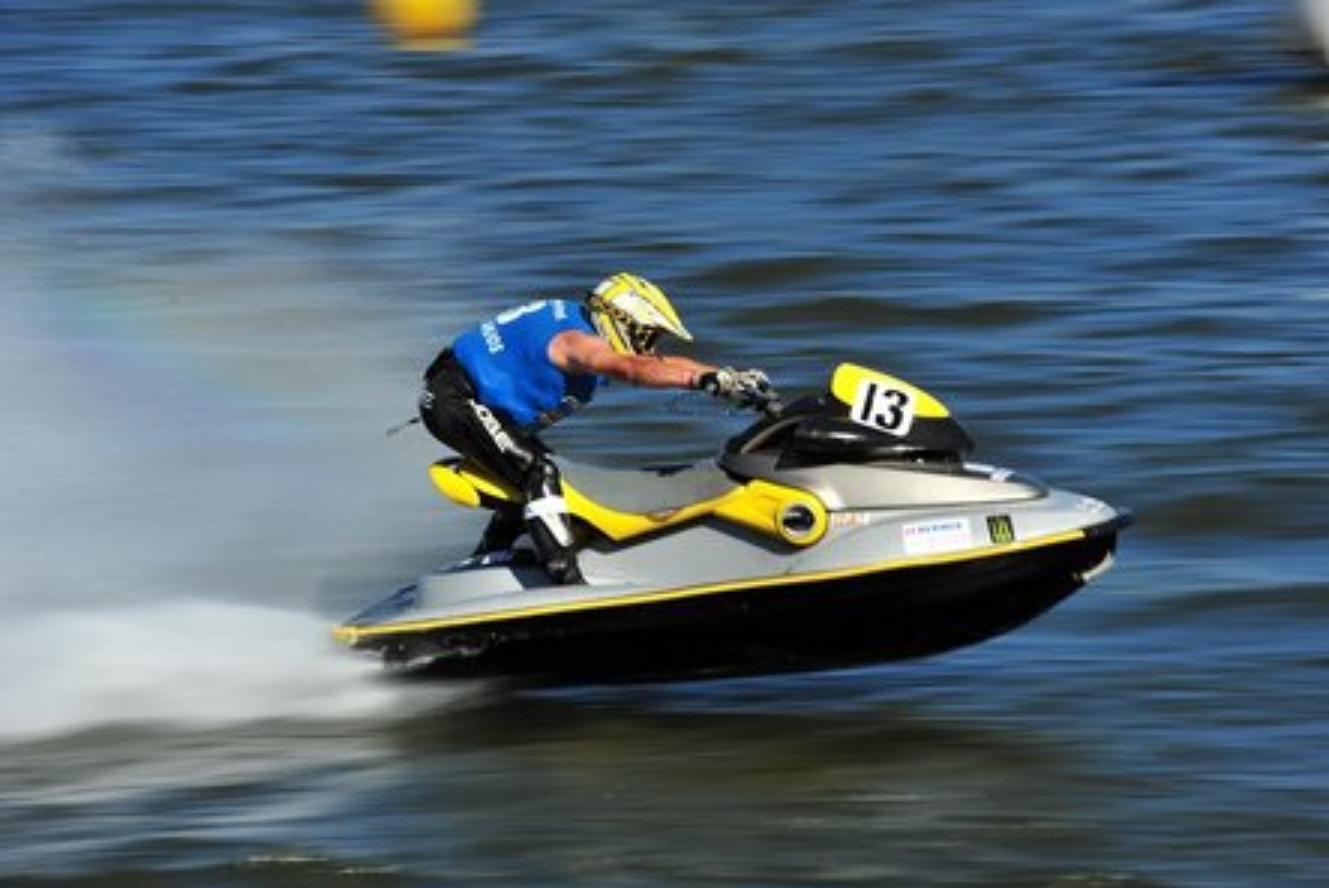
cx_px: 672
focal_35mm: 203
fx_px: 7499
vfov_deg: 6.8
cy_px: 447
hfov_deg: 10.1
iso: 200
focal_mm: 200
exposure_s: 1/100
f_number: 22
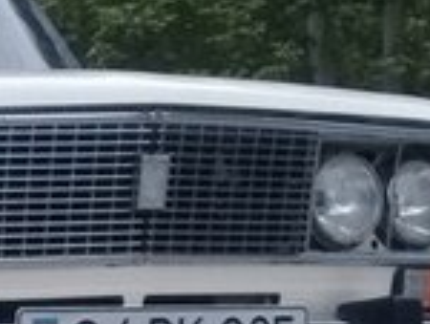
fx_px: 1692
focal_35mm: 136
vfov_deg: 10.5
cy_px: 495
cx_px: -249
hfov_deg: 13.5
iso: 160
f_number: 2.2
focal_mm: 3.3
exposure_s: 1/33
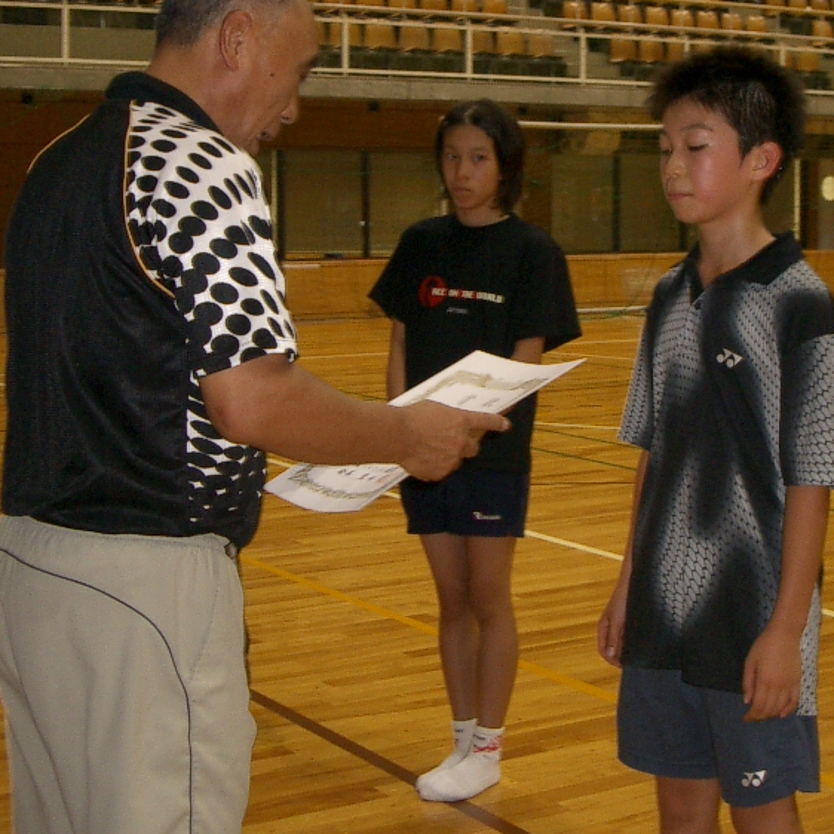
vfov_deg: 26.0
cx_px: 508
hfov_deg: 26.0
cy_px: 332
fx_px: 1799
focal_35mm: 66
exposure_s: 1/40
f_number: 2.8
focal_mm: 6.8
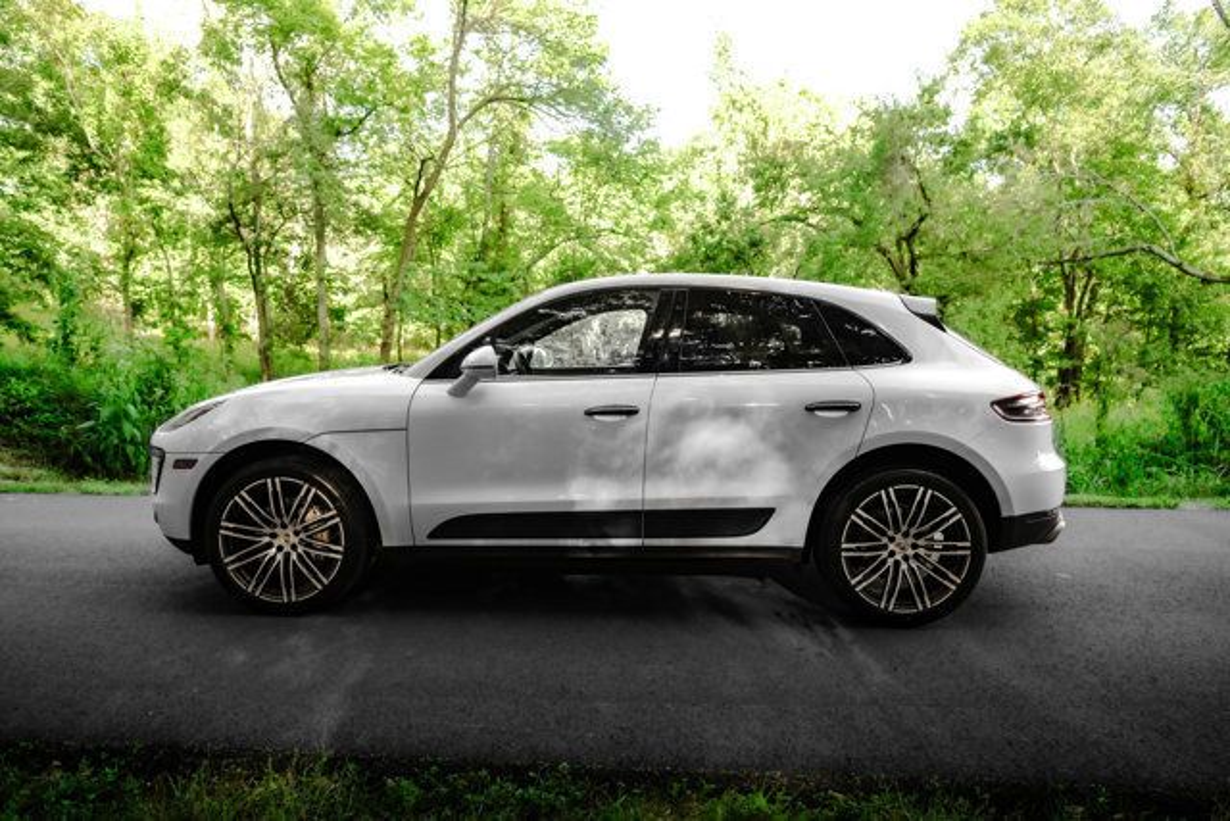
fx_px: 820
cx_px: 615
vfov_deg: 53.2
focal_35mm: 24
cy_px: 410
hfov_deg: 73.7
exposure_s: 1/500
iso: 640
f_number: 3.2
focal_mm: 24
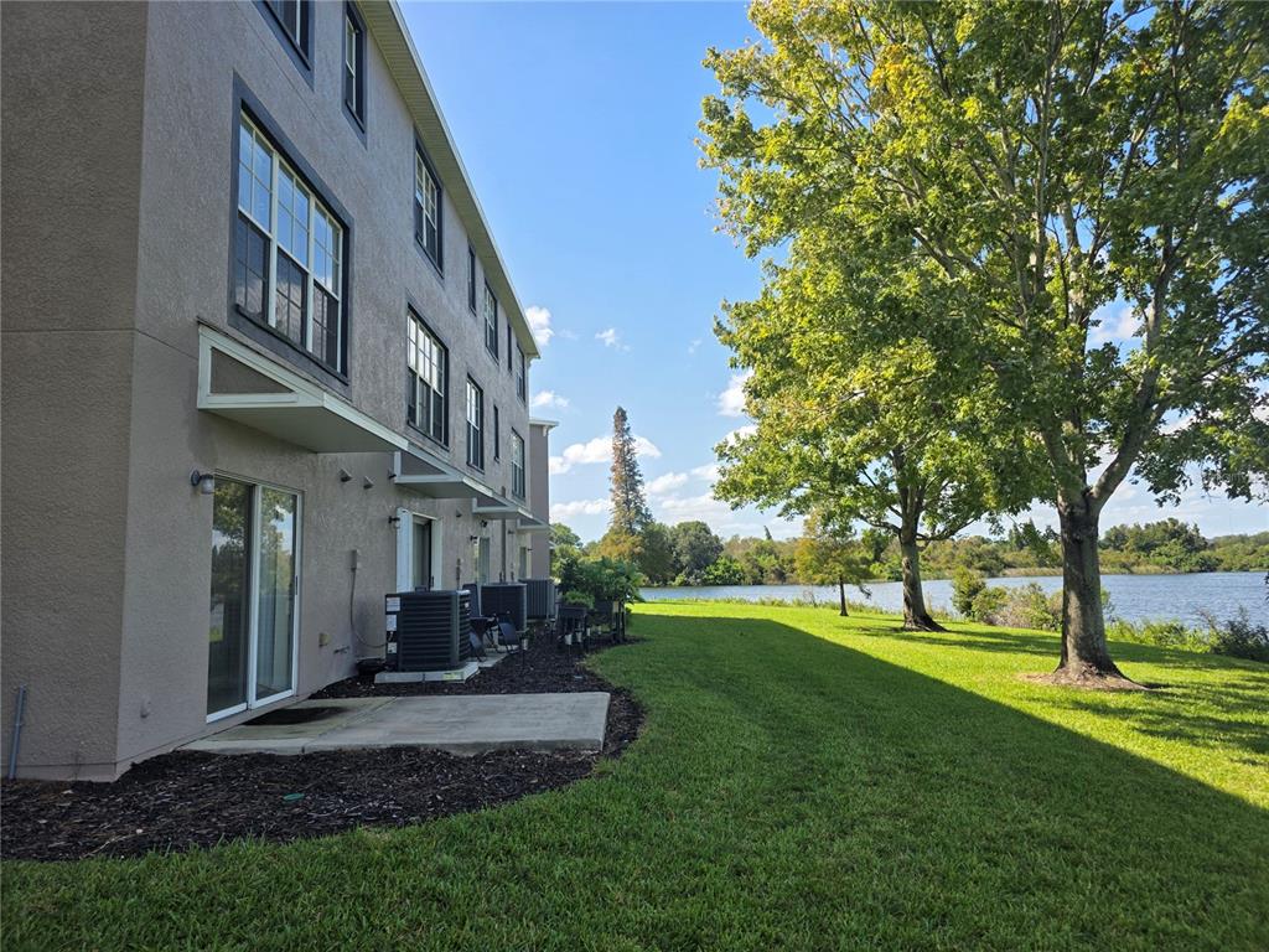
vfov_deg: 58.9
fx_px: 843
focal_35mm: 23
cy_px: 476
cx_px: 634
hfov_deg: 73.9
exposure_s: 1/3336
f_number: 1.7
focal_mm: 6.3
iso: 80
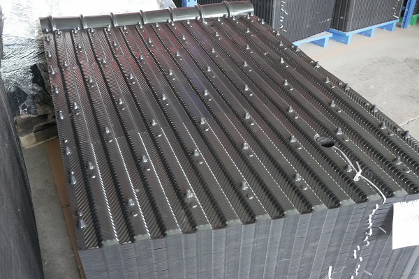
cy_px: 140
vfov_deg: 38.1
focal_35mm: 35
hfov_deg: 54.7
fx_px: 405
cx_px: 210
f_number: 10
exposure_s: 1/25
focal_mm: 34.8
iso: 12800
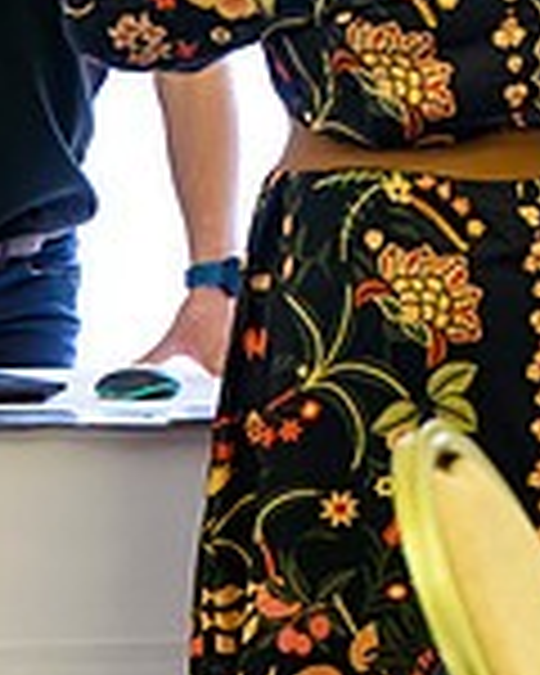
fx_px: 8311
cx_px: 540
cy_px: -43
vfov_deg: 4.6
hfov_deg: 3.7
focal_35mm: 416
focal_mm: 98
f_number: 3.5
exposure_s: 1/200
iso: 1600
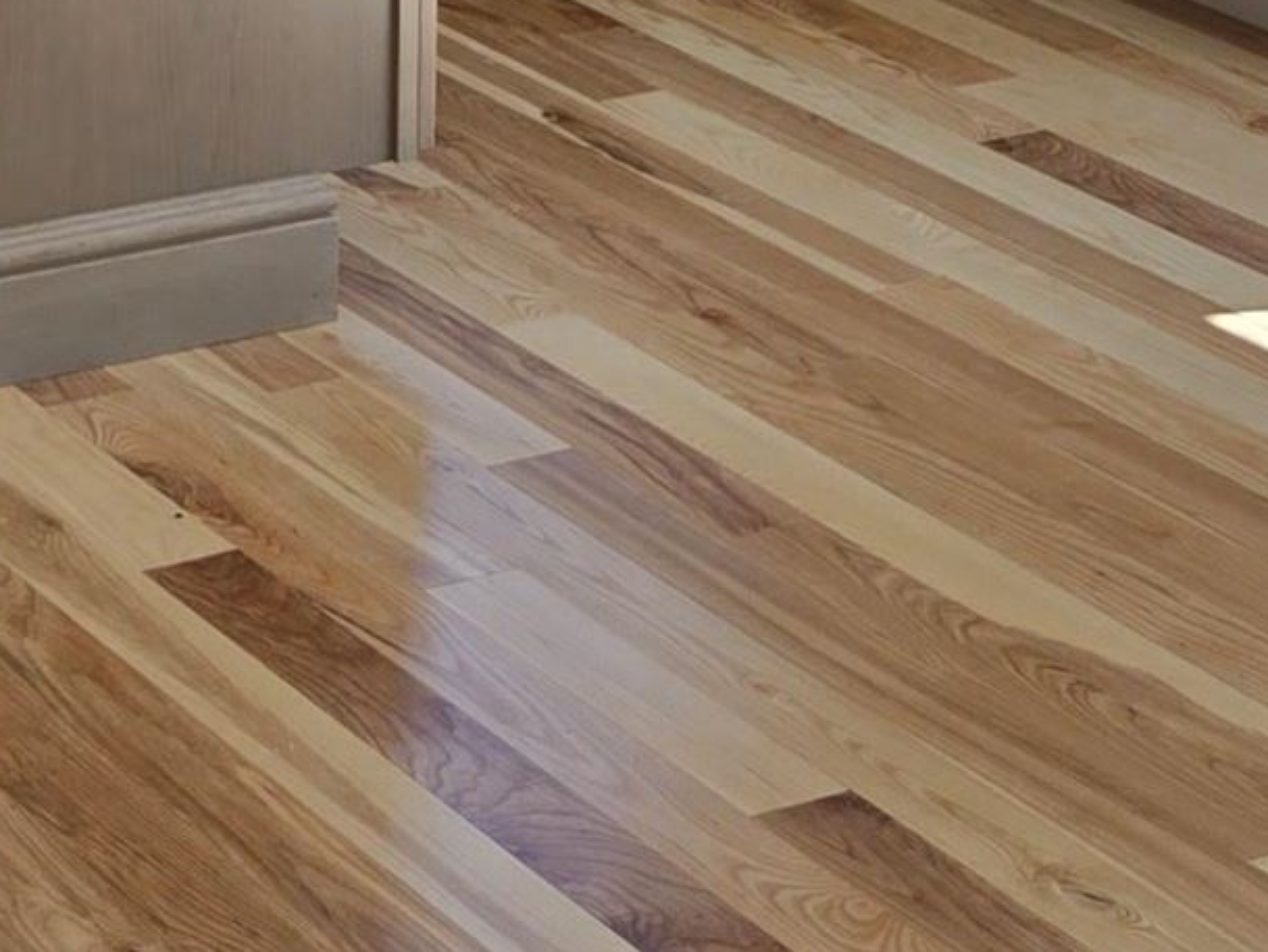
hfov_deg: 15.6
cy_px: -996
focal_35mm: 116
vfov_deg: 11.4
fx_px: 4250
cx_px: -623
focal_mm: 5.4
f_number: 1.8
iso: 25
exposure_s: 1/173
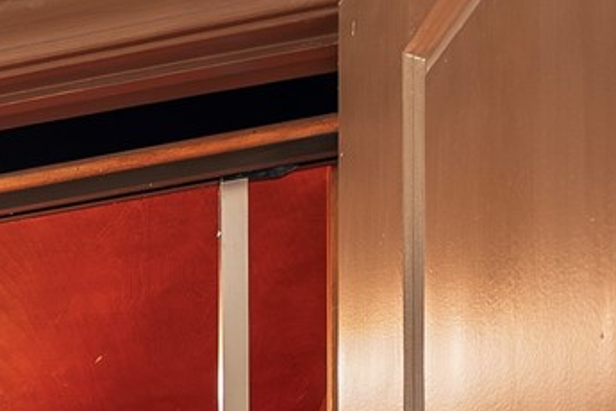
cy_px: 1188
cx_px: -820
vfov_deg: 10.0
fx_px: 1831
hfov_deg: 14.0
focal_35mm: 107
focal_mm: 17
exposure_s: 1/1.25
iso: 100
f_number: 4.5
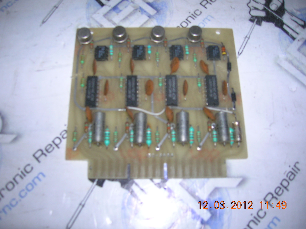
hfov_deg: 54.0
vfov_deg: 41.7
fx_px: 300
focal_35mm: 34
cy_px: 114
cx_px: 153
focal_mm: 5.7
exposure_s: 1/60.1
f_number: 2.9
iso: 50
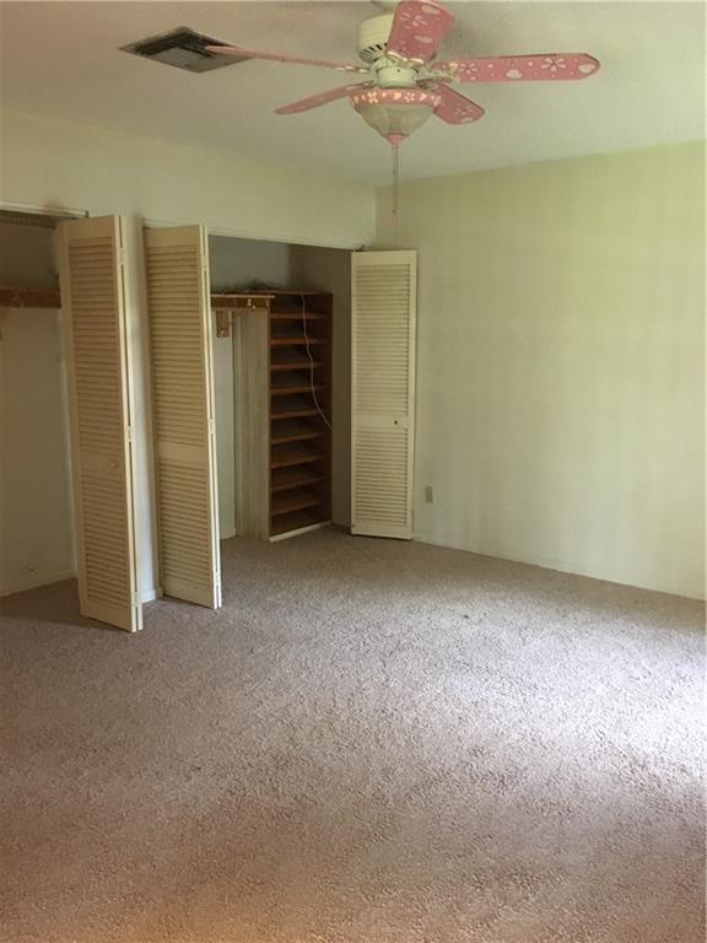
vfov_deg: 61.7
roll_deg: +0.6
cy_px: 472
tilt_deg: -9.8
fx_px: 790
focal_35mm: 29
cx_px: 354
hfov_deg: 48.2
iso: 320
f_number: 2.2
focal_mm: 4.15
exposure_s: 1/15
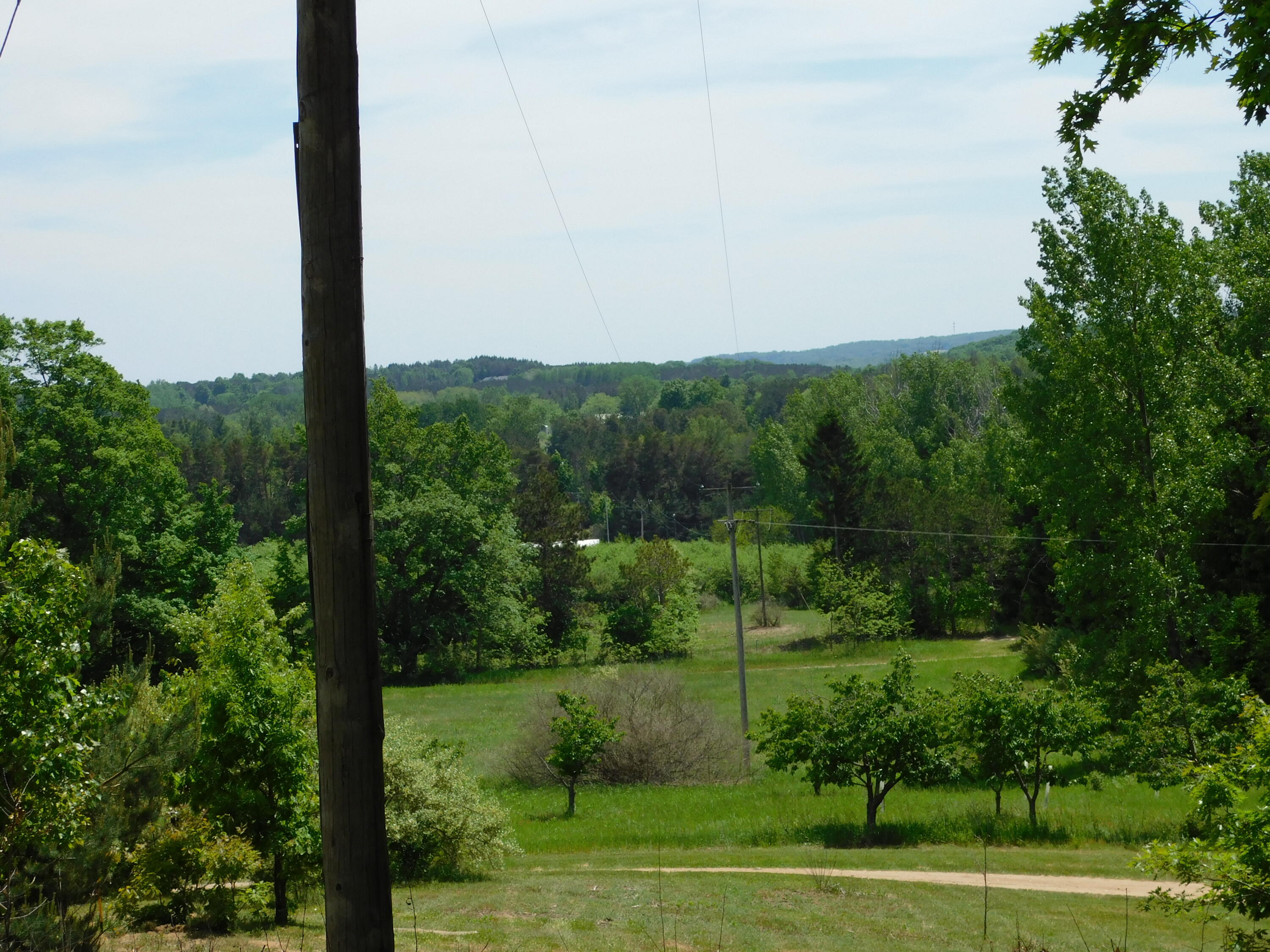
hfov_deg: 24.4
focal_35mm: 80
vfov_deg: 18.4
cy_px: 476
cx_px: 635
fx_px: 2935
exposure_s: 1/800
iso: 125
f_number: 4.4
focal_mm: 14.2
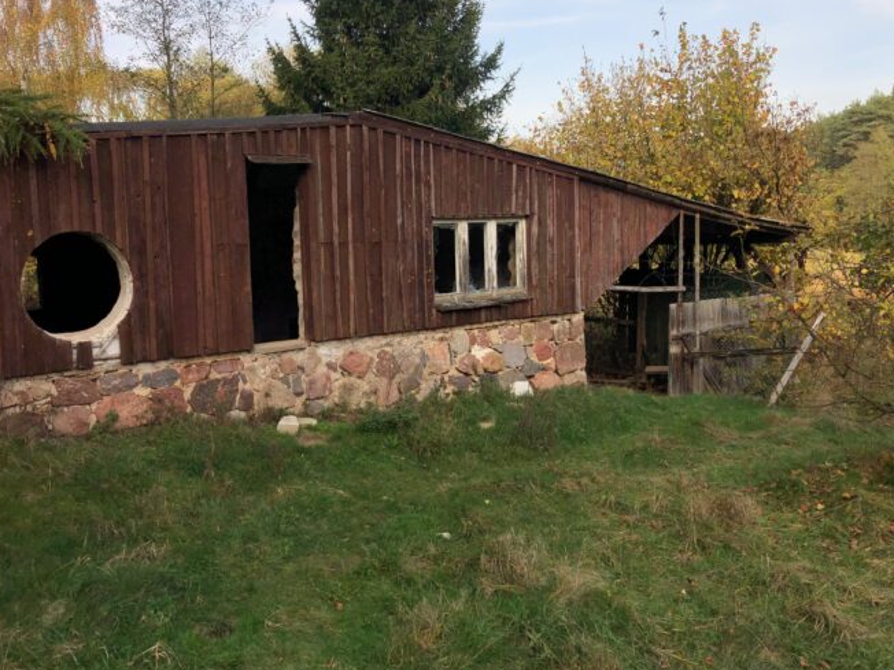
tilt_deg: -5.5
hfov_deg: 55.3
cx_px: 428
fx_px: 852
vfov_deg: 42.9
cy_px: 317
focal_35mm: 33
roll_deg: +1.1
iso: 20
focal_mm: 3.99
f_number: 1.8
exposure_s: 1/1333
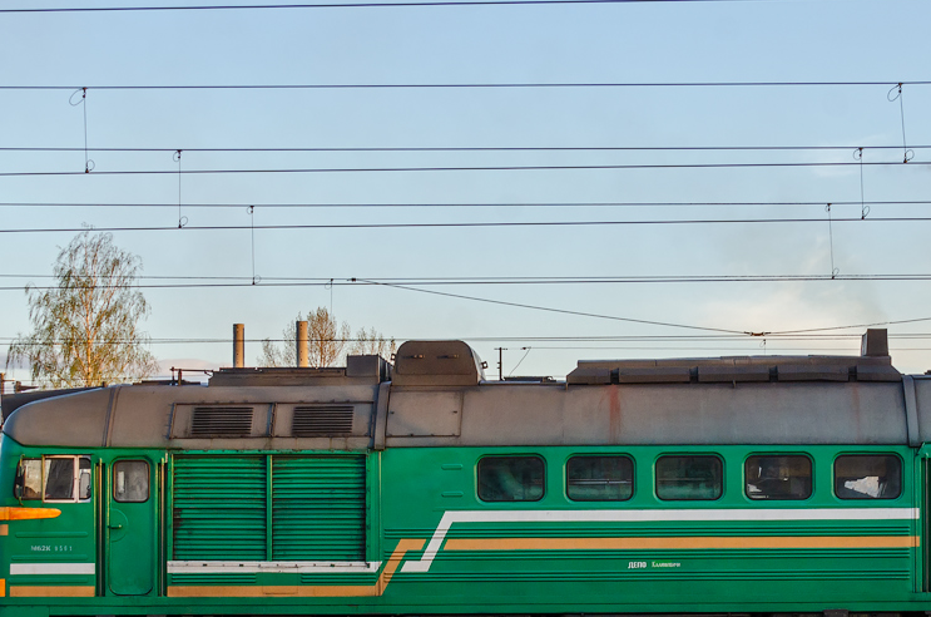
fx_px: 2371
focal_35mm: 92
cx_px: 619
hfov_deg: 22.1
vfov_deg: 14.7
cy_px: 514
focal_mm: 35
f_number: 7.1
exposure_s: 1/125
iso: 200
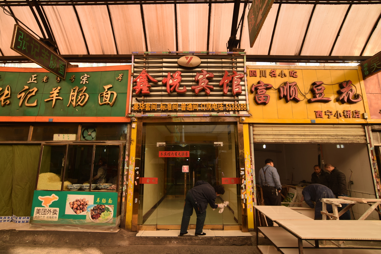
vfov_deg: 72.1
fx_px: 175
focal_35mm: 16
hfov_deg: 95.0
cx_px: 190
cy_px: 127
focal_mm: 11
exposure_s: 1/60
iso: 100
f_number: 5.6
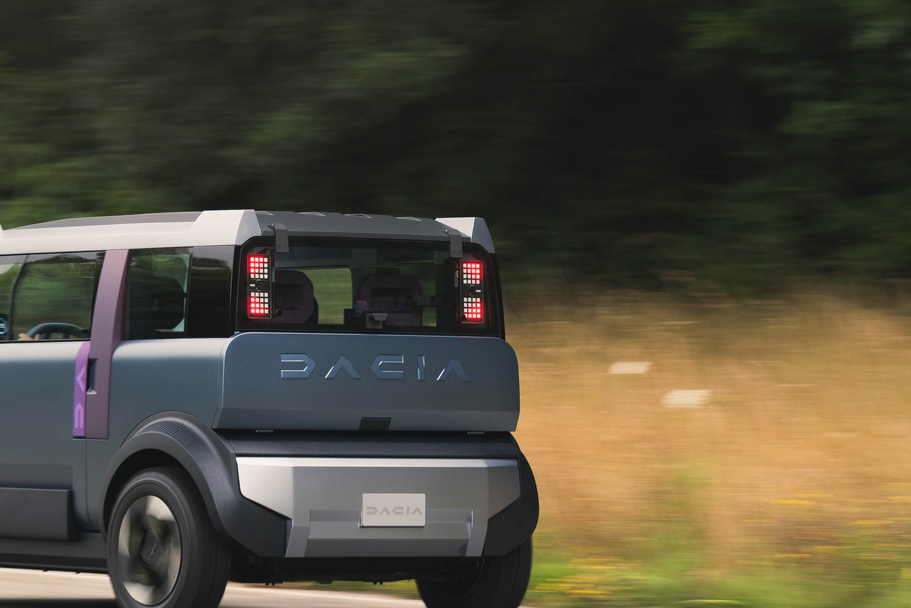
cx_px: 110
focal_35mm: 212
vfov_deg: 6.5
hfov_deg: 9.7
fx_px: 5364
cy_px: 336
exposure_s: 1/40
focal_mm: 118
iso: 200
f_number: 6.3
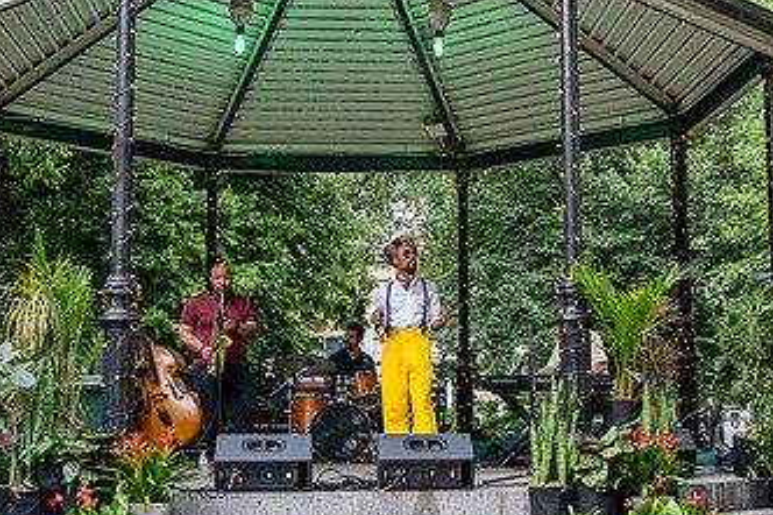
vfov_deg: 21.9
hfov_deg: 32.4
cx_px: 424
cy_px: 254
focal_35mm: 62
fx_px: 1331
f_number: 4
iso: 1600
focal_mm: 35
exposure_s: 1/400
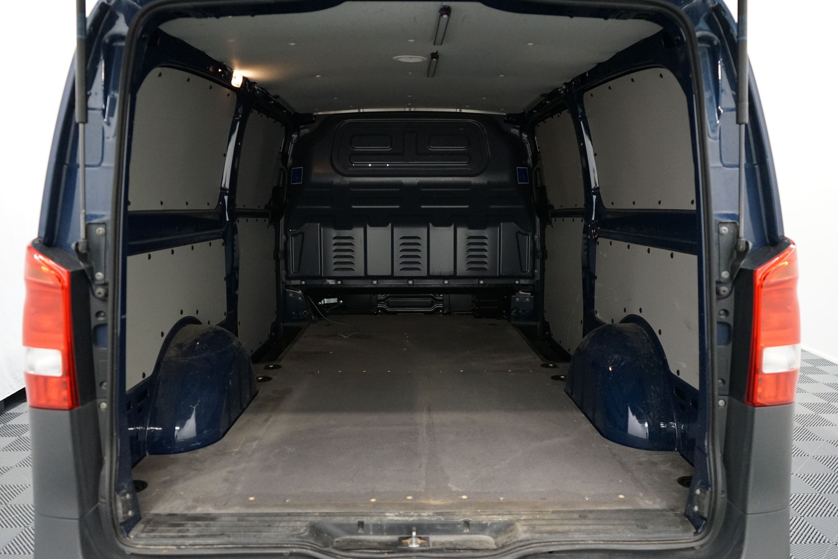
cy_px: 280
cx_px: 419
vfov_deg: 46.4
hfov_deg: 65.5
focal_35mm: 28
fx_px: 652
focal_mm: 28
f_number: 3.5
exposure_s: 1/160
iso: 4000
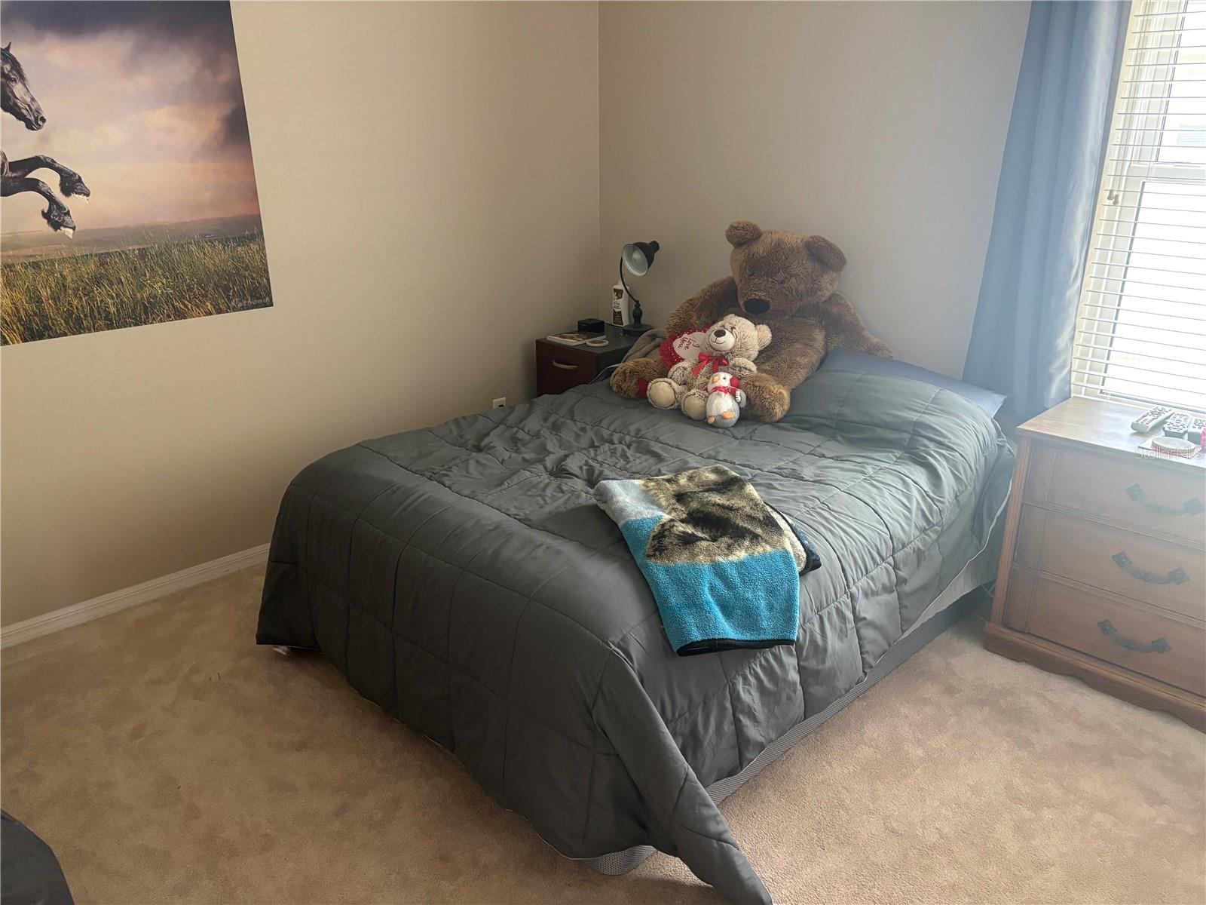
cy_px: 452
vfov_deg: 53.1
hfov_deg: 67.3
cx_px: 603
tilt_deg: -20.2
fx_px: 906
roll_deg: +0.6
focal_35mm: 26
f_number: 1.6
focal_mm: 5.96
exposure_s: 1/40
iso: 400
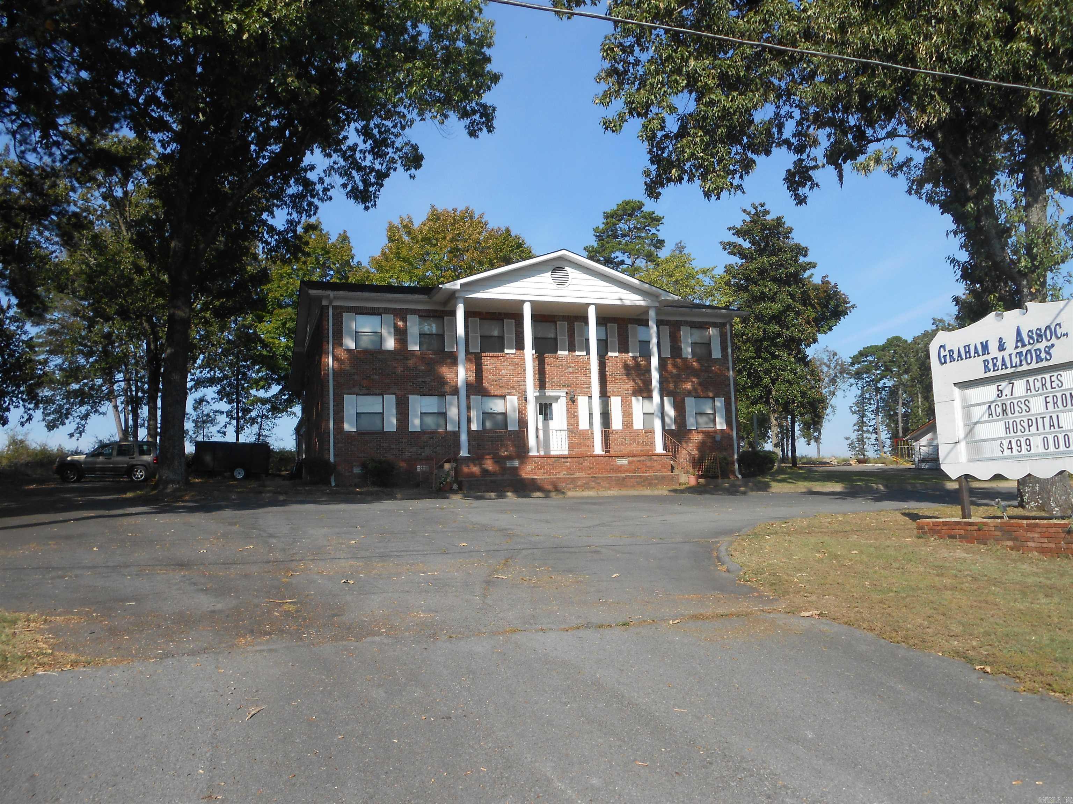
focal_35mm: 26
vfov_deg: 53.1
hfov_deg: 67.3
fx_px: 806
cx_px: 536
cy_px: 402
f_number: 3.5
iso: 80
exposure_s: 1/800
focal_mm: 4.6
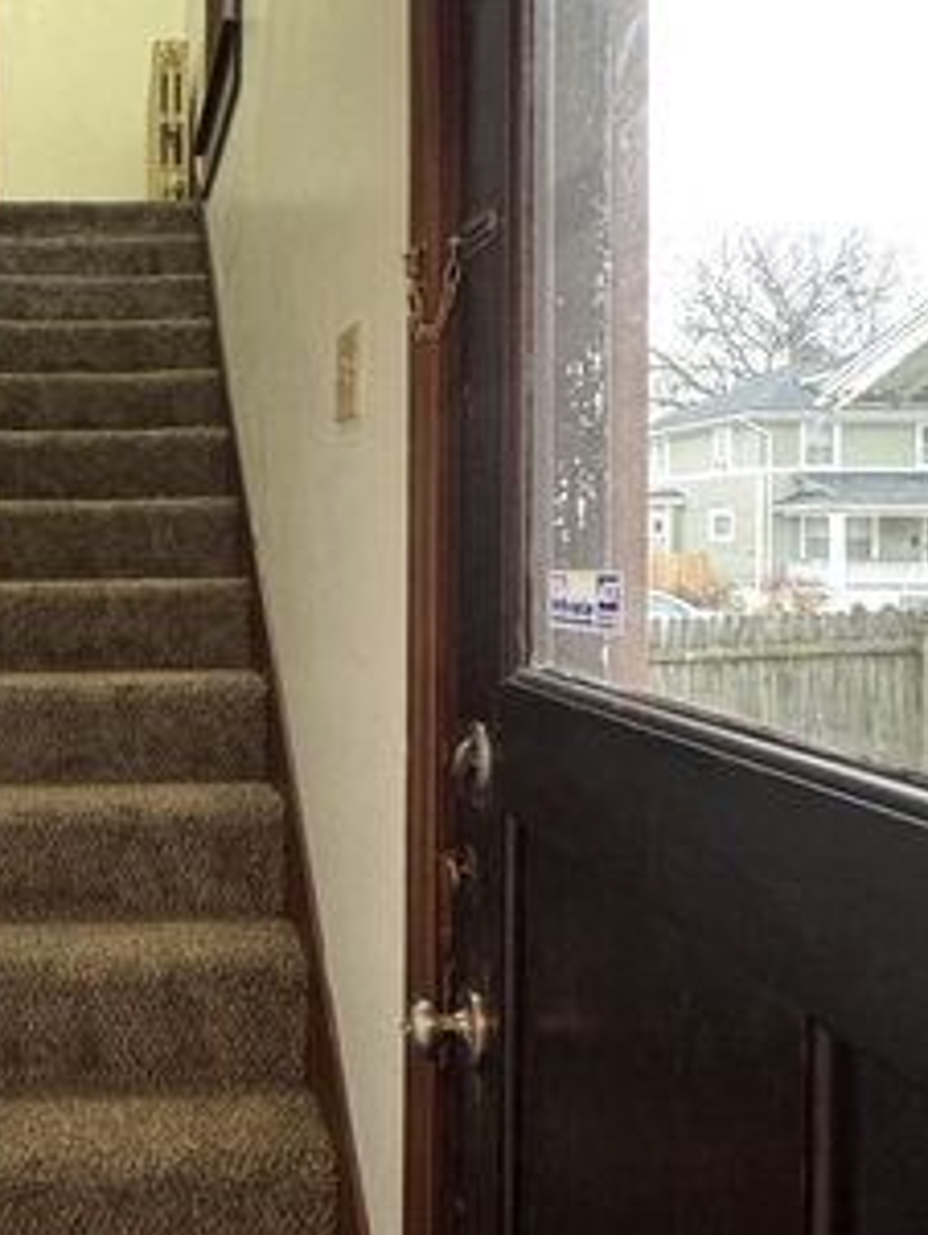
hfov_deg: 42.3
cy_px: 540
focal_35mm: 31
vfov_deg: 58.1
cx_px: 119
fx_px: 1107
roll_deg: +0.5
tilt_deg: -1.8
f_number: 2.2
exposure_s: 1/60
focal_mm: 2.22
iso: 500
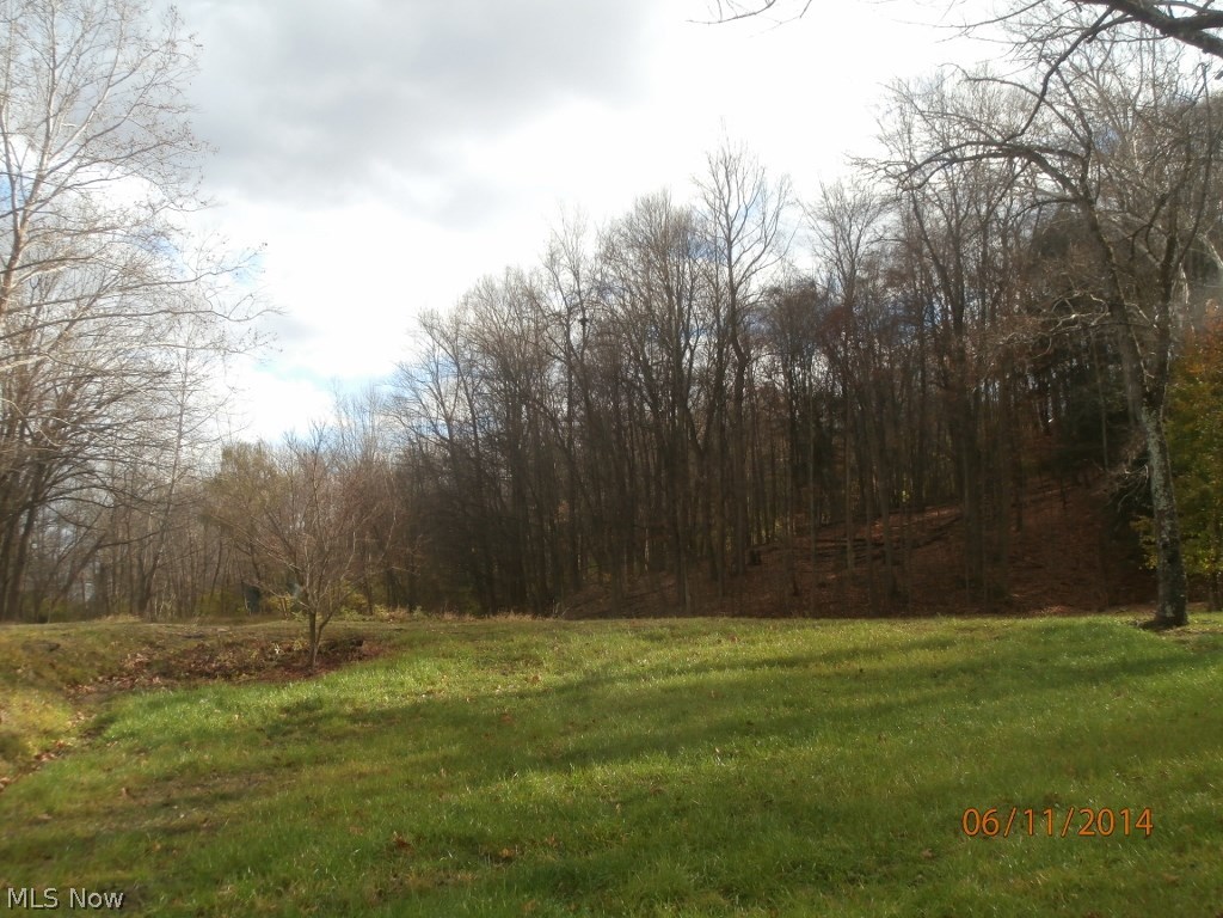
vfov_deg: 37.7
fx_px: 1343
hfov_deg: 49.0
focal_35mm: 38
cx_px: 612
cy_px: 459
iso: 100
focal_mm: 6.67
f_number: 3.9
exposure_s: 1/250
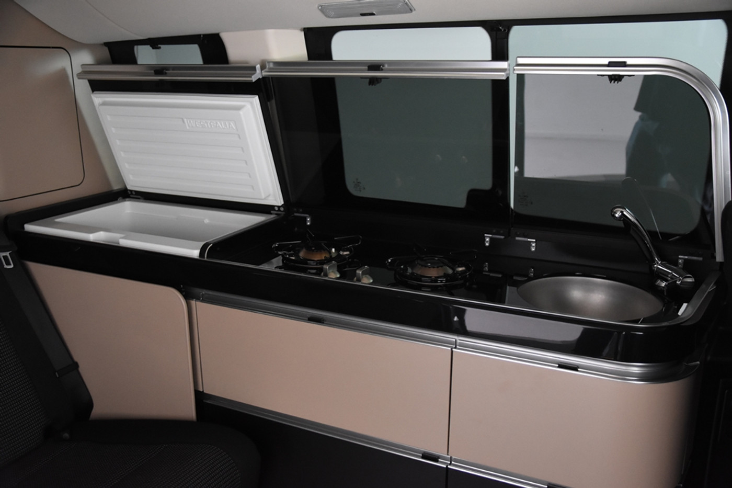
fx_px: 671
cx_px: 366
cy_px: 244
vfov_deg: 40.0
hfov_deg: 57.2
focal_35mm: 33
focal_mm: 22
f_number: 3
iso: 2800
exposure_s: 1/30
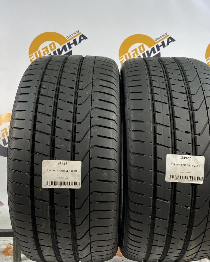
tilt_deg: +0.9
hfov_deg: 42.1
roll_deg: +0.0
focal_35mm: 35
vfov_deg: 51.5
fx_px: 272
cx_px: 118
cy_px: 133
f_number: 1.8
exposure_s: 1/100
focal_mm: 4.25
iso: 64
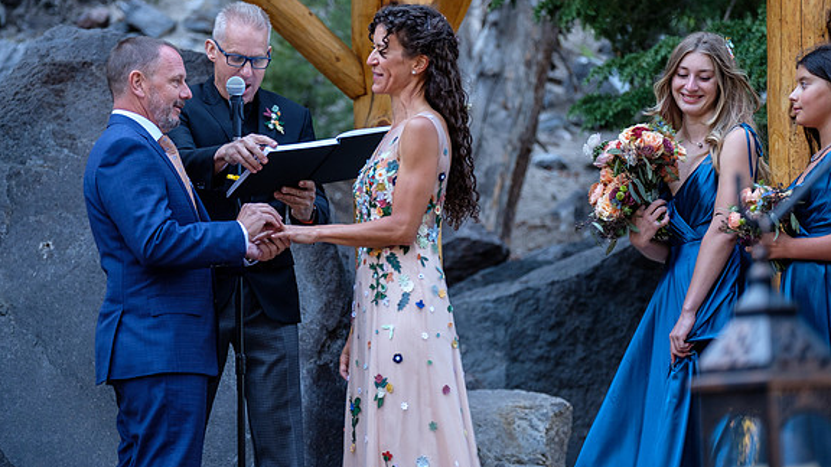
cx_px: 416
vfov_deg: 9.1
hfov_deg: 16.1
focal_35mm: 133
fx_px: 2931
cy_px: 191
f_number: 2.8
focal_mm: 83.8
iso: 640
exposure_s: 1/125
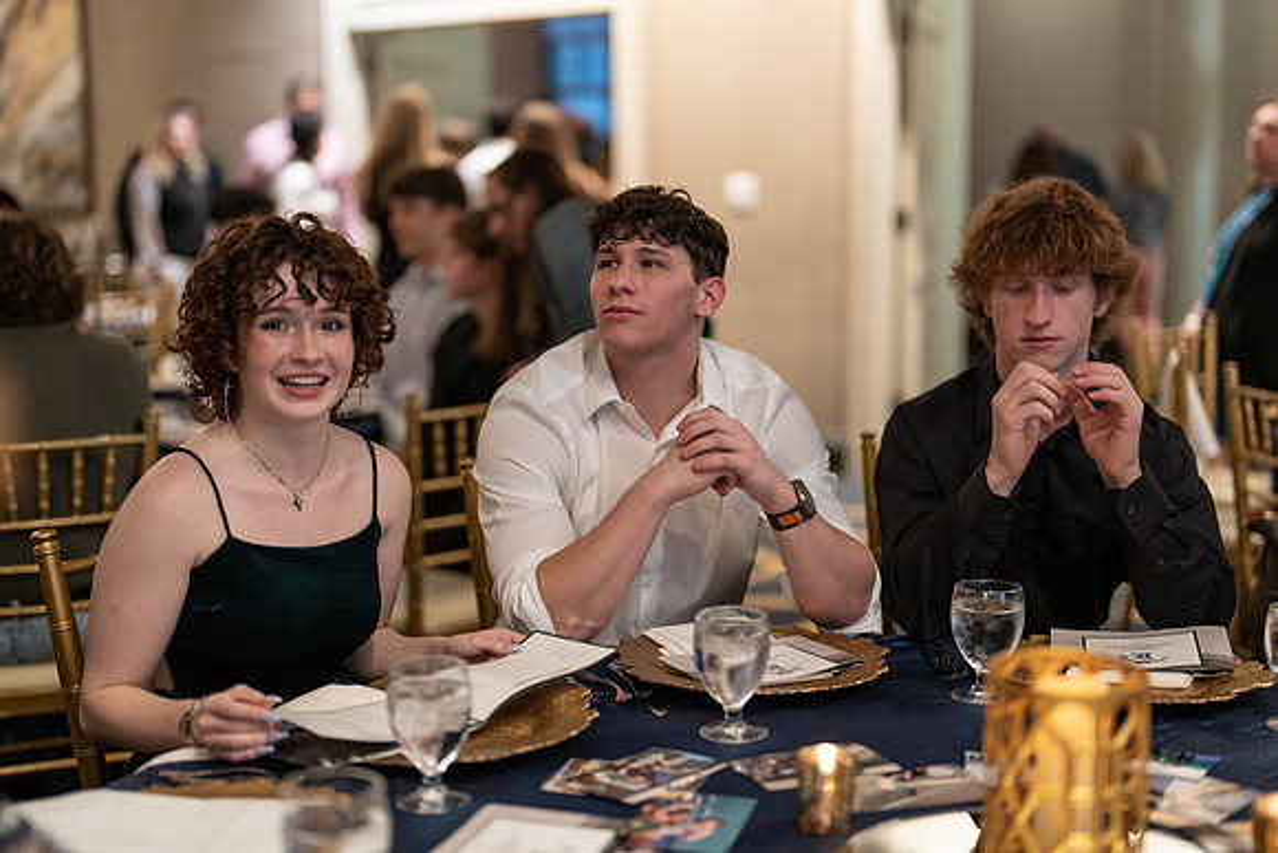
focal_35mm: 50
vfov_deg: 27.0
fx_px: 1775
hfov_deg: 39.6
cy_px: 426
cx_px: 639
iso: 1250
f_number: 1.2
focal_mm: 50
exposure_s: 1/320
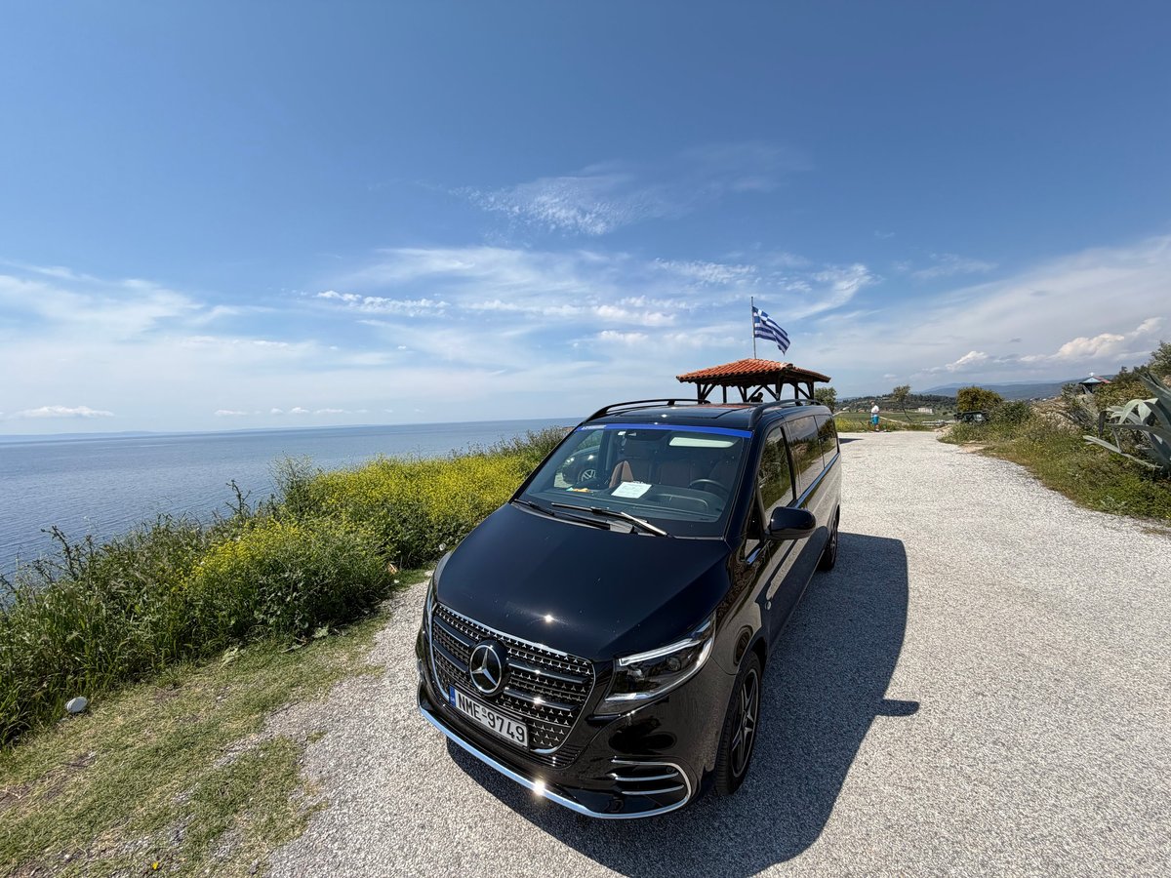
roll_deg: +2.8
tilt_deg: -4.4
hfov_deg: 102.1
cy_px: 439
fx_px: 474
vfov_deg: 85.7
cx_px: 586
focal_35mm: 14
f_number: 2.2
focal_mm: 2.22
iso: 25
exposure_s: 1/770
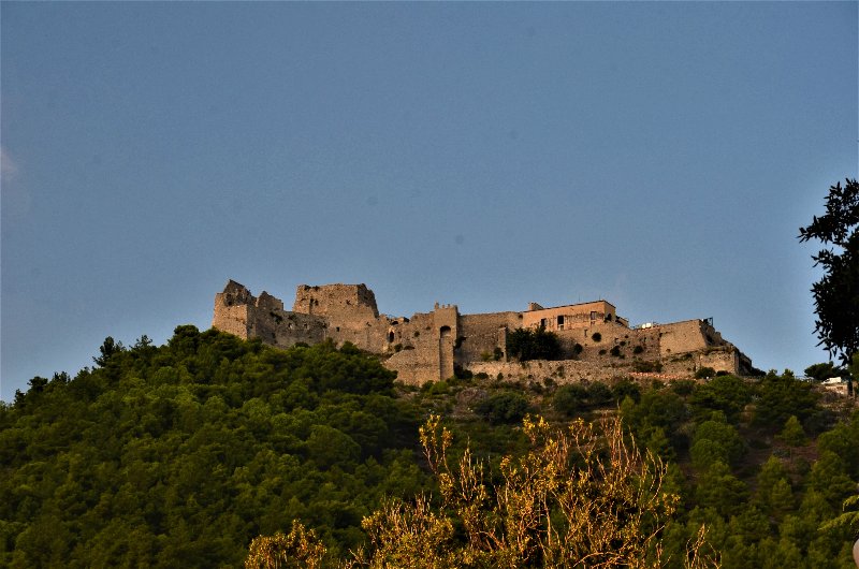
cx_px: 430
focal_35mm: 158
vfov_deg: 8.7
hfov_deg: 13.1
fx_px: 3751
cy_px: 284
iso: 200
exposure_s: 1/80
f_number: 10
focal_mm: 105
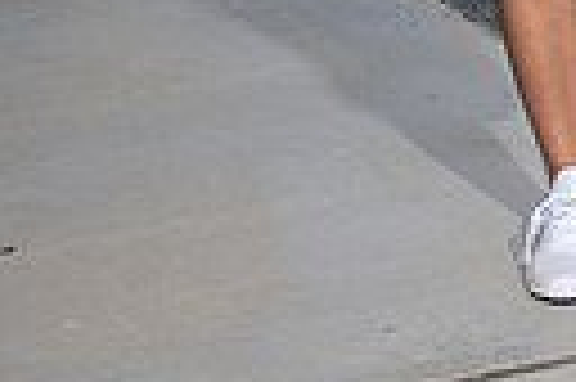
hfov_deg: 11.6
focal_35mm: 176
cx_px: 567
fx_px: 2812
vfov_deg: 7.3
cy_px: -512
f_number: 7.1
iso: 100
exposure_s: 1/320
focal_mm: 50
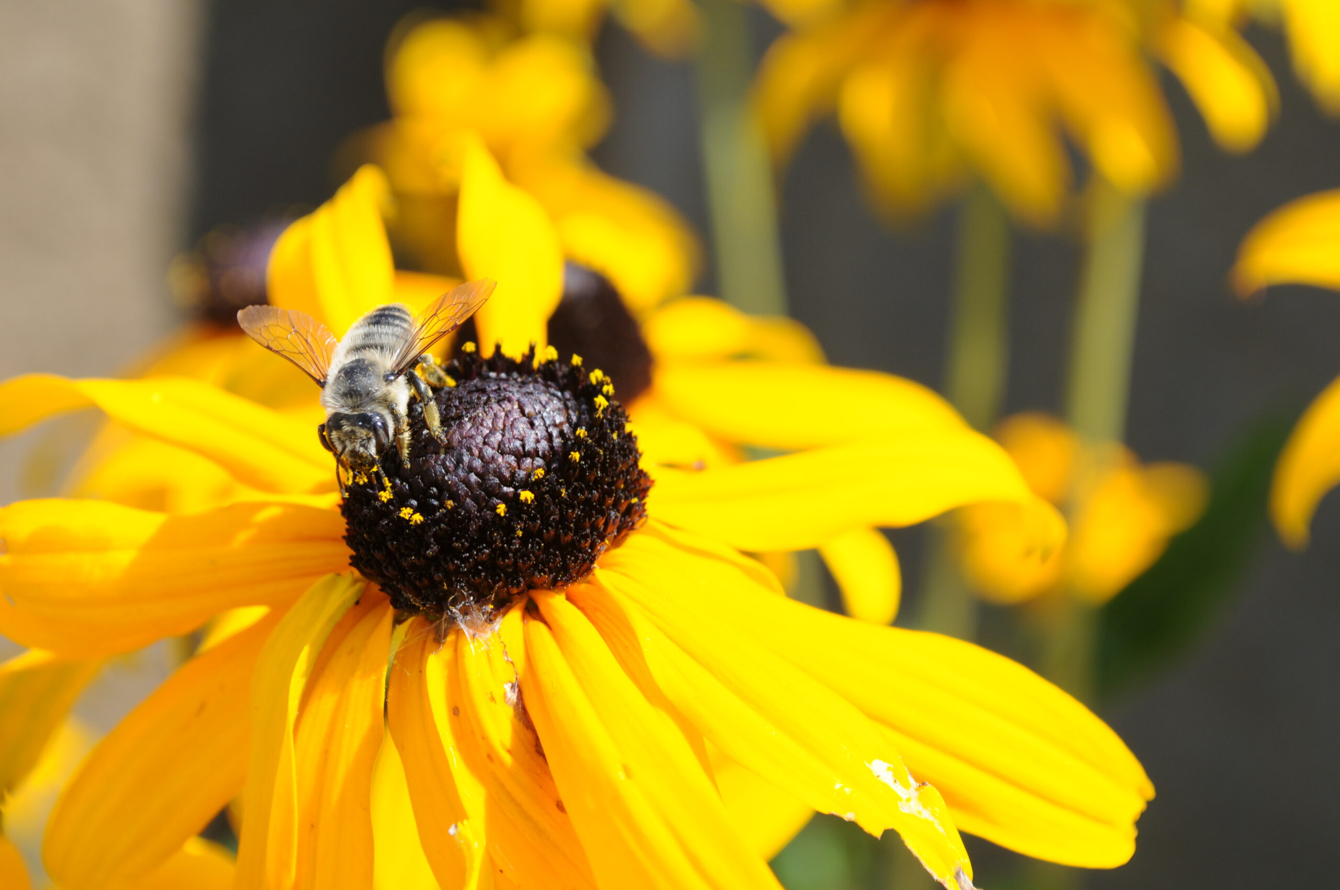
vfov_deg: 16.5
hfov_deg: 24.6
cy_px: 445
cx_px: 670
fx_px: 3067
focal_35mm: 82
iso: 200
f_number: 8
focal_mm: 55
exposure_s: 1/250
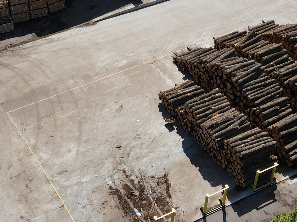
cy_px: 81
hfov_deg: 28.7
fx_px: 575
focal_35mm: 67
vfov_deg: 21.9
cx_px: 95
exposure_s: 1/60
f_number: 2.8
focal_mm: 4.5
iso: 100
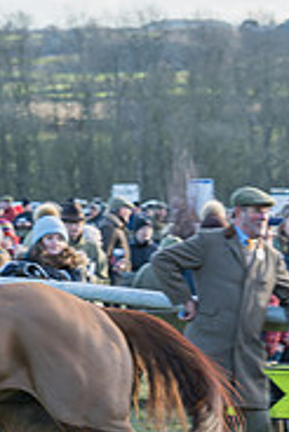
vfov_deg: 5.5
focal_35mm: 373
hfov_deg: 3.7
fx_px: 4483
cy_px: 363
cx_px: -48
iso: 200
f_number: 5.6
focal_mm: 103
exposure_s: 1/125
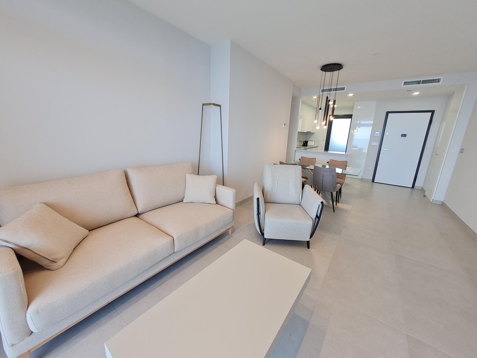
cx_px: 238
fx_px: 179
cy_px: 179
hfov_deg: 106.2
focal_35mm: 13
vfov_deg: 89.9
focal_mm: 1.74
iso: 64
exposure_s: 1/50
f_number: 2.2
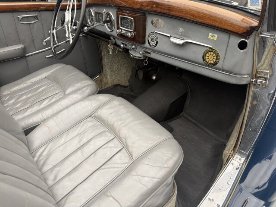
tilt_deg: -30.1
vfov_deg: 56.8
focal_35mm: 24
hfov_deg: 71.6
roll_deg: -1.8
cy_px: 104
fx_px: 191
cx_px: 138
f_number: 1.78
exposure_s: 1/49
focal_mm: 6.76
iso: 200
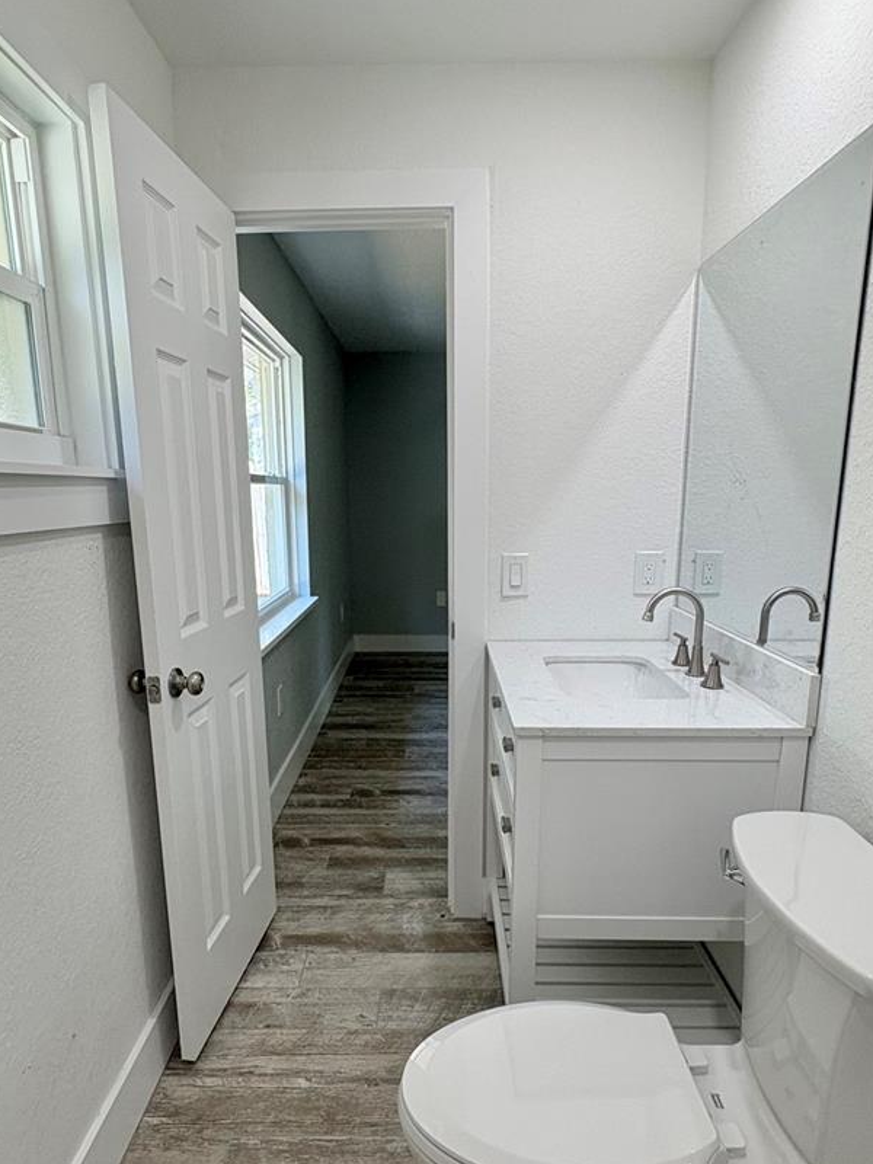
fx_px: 706
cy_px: 631
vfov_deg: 78.8
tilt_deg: -10.9
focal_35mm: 21
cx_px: 415
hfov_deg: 63.4
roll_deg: +0.1
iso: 160
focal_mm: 2.22
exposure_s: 1/120
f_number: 2.2
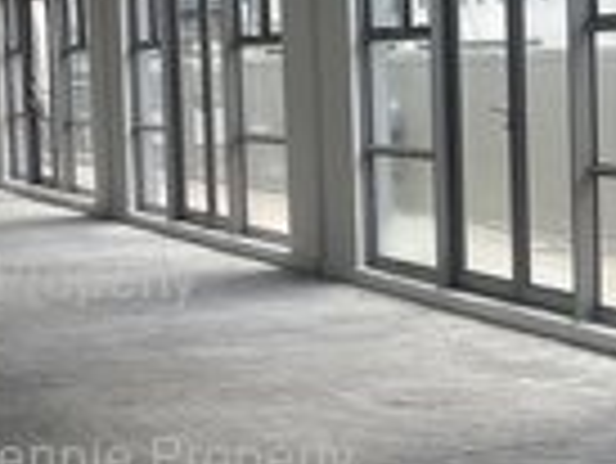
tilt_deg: -4.3
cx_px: 877
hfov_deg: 18.6
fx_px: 1692
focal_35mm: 95
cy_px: 232
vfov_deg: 15.6
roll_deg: +0.7
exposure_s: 1/217
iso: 32
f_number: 1.6
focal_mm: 4.2
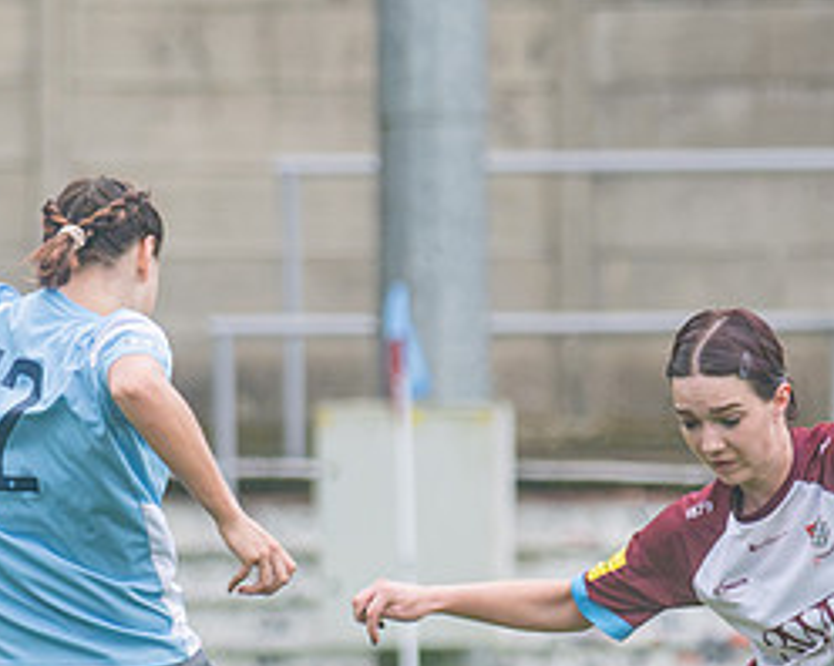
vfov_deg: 1.2
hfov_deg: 1.5
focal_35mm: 1282
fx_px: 31619
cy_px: 623
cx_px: 268
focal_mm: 180
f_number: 2.8
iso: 500
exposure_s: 1/1600
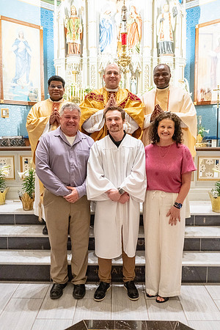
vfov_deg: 58.0
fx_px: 298
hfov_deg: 40.5
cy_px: 165
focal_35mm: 32
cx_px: 110
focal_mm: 32.5
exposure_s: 1/60
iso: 5000
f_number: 7.1
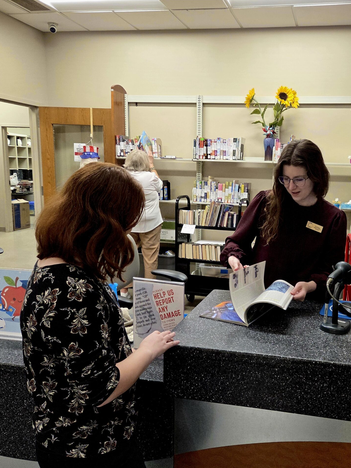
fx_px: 419
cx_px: 262
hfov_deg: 44.0
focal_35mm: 31
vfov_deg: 58.3
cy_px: 236
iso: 250
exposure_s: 1/120
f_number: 1.8
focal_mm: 5.4
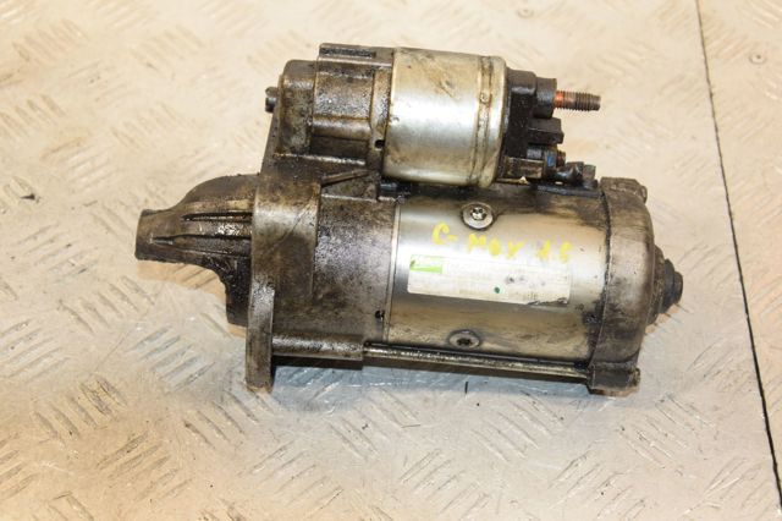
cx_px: 391
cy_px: 260
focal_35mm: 68
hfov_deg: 29.9
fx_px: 1465
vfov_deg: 20.1
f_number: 5.6
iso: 1600
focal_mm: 45
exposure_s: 1/200
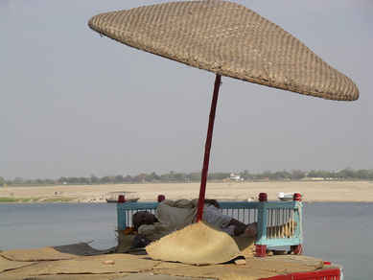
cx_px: 186
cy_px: 140
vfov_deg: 13.0
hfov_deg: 17.3
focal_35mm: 114
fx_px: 1229
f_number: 5.6
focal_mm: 23.8
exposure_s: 1/487
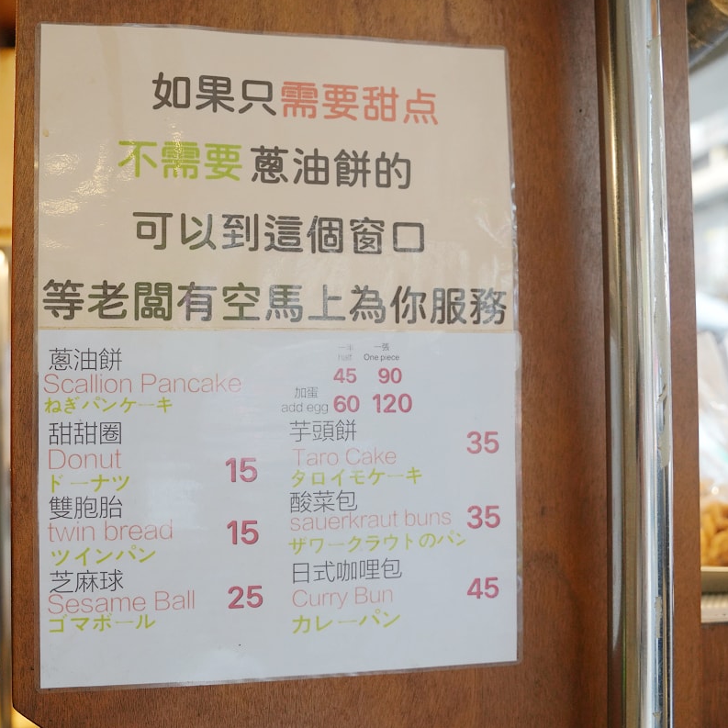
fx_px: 857
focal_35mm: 36
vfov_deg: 46.0
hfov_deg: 45.7
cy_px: 364
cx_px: 276
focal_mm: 28
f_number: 4
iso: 1000
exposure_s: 1/160
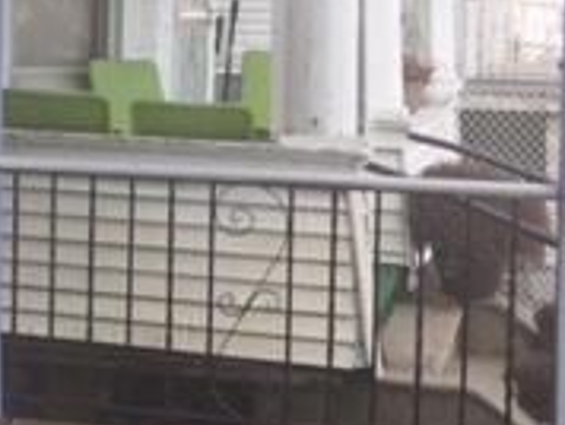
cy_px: 89
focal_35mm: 104
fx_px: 1700
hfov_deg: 17.4
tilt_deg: -3.2
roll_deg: -1.6
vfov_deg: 14.2
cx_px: -216
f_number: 2.2
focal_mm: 4.15
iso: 32
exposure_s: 1/534
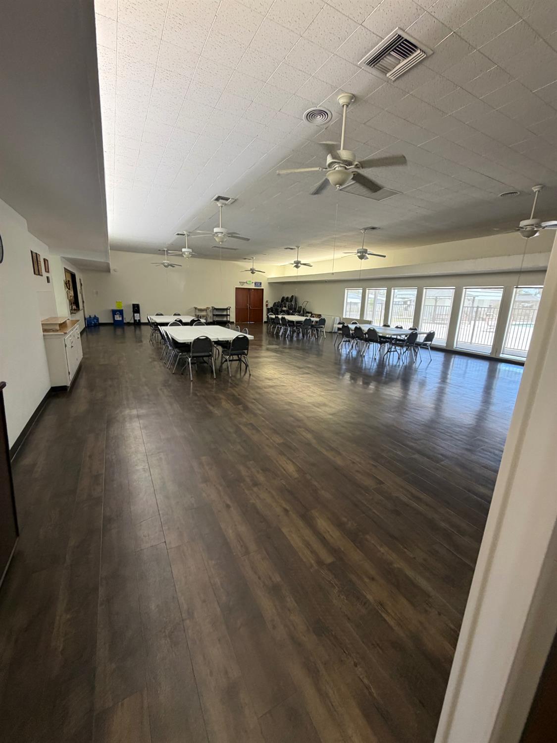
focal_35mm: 14
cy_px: 372
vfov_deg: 102.0
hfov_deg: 85.7
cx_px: 278
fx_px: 300
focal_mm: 2.22
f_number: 2.2
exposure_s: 1/60
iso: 200
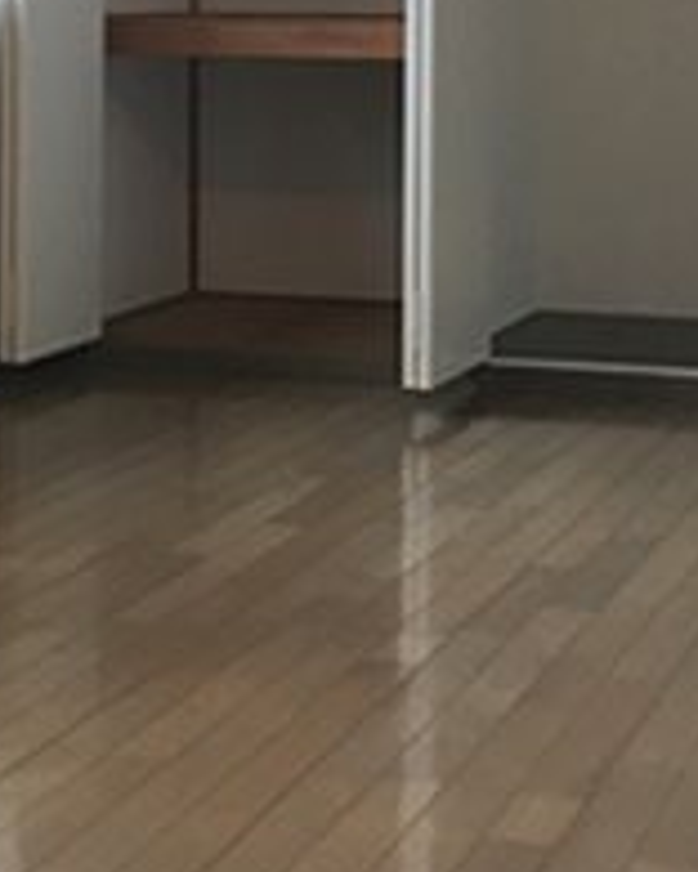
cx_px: 291
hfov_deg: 16.5
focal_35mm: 93
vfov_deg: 19.9
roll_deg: +0.0
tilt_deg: +1.0
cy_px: -31
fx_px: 2402
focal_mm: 4.15
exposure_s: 1/30
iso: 64
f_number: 2.2
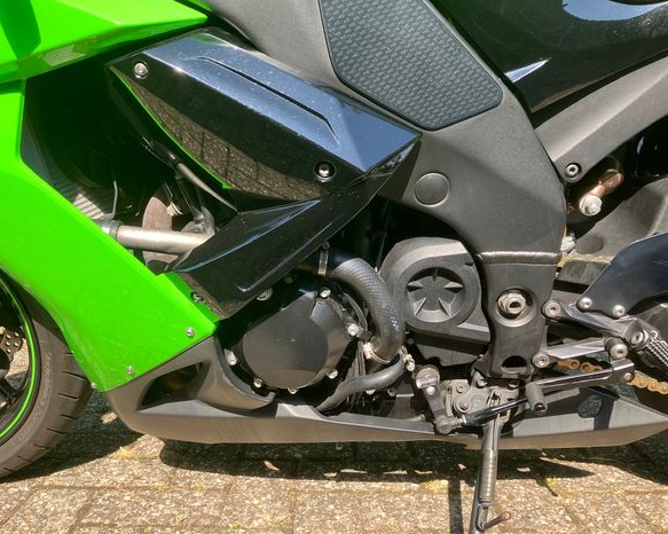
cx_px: 323
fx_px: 593
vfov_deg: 48.5
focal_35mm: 30
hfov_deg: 58.8
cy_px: 262
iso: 25
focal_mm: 3.99
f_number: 1.8
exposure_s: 1/232
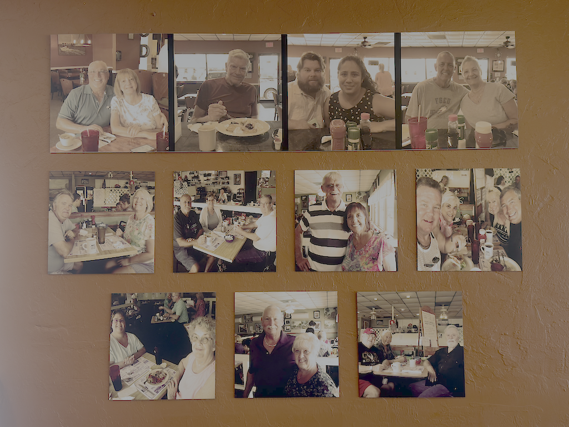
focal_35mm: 37
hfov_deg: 50.1
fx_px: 608
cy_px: 214
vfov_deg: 38.7
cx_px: 284
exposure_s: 1/60
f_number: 1.78
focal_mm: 6.76
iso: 125
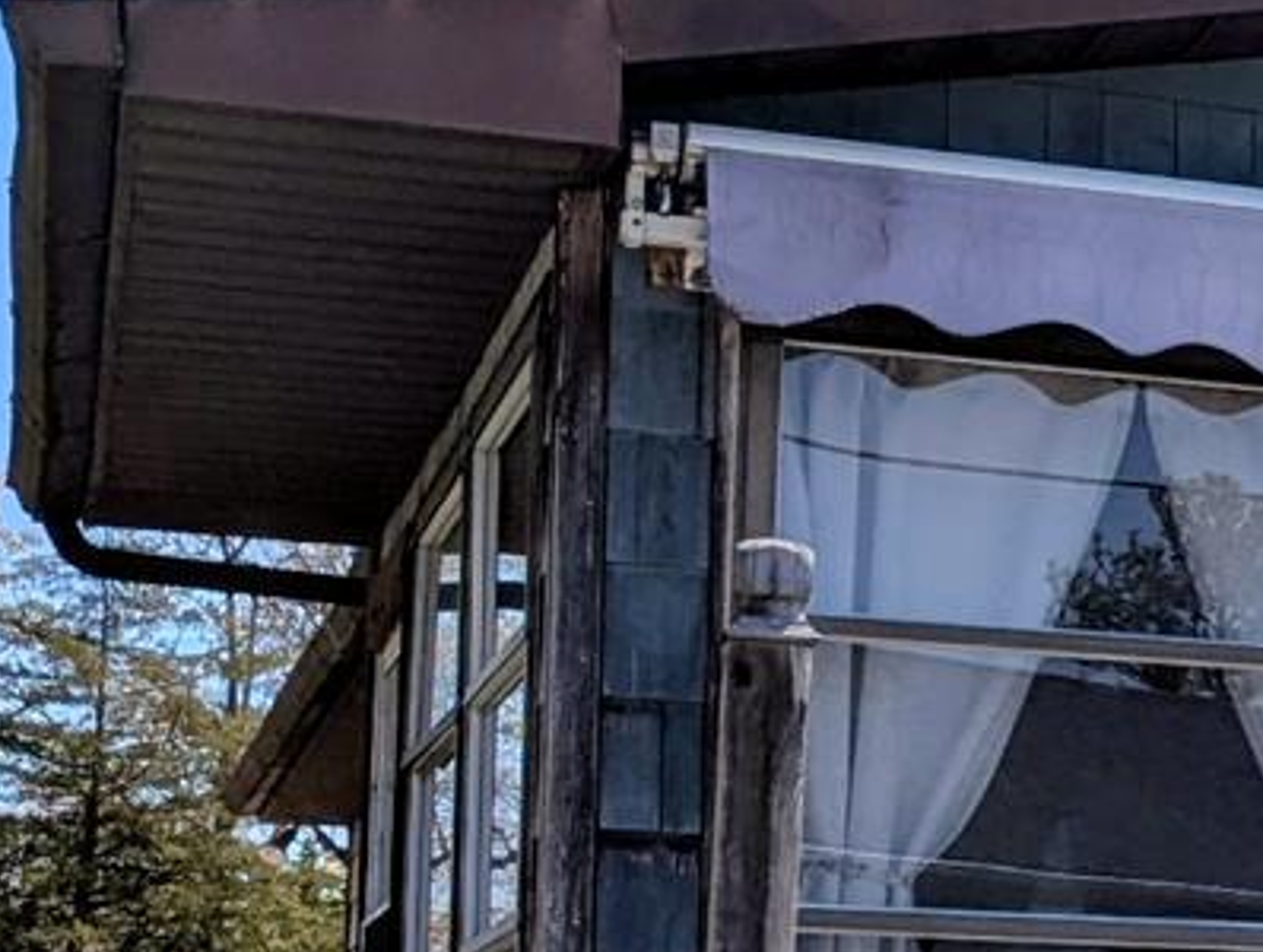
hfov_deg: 13.7
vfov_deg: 12.0
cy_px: 933
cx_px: 2497
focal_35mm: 123
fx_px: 4496
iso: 47
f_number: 1.85
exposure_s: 1/2513
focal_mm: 6.81
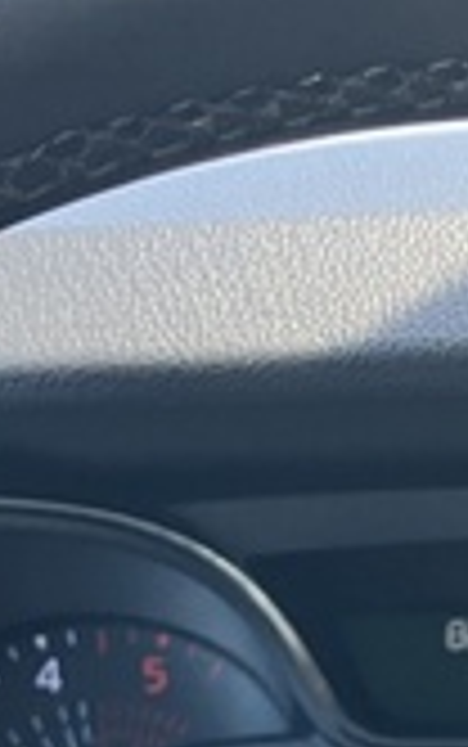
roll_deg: +1.1
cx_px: 657
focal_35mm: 143
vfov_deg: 13.3
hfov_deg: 9.0
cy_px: 1310
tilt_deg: -27.7
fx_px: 2913
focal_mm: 3.99
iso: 80
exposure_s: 1/88
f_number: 1.8
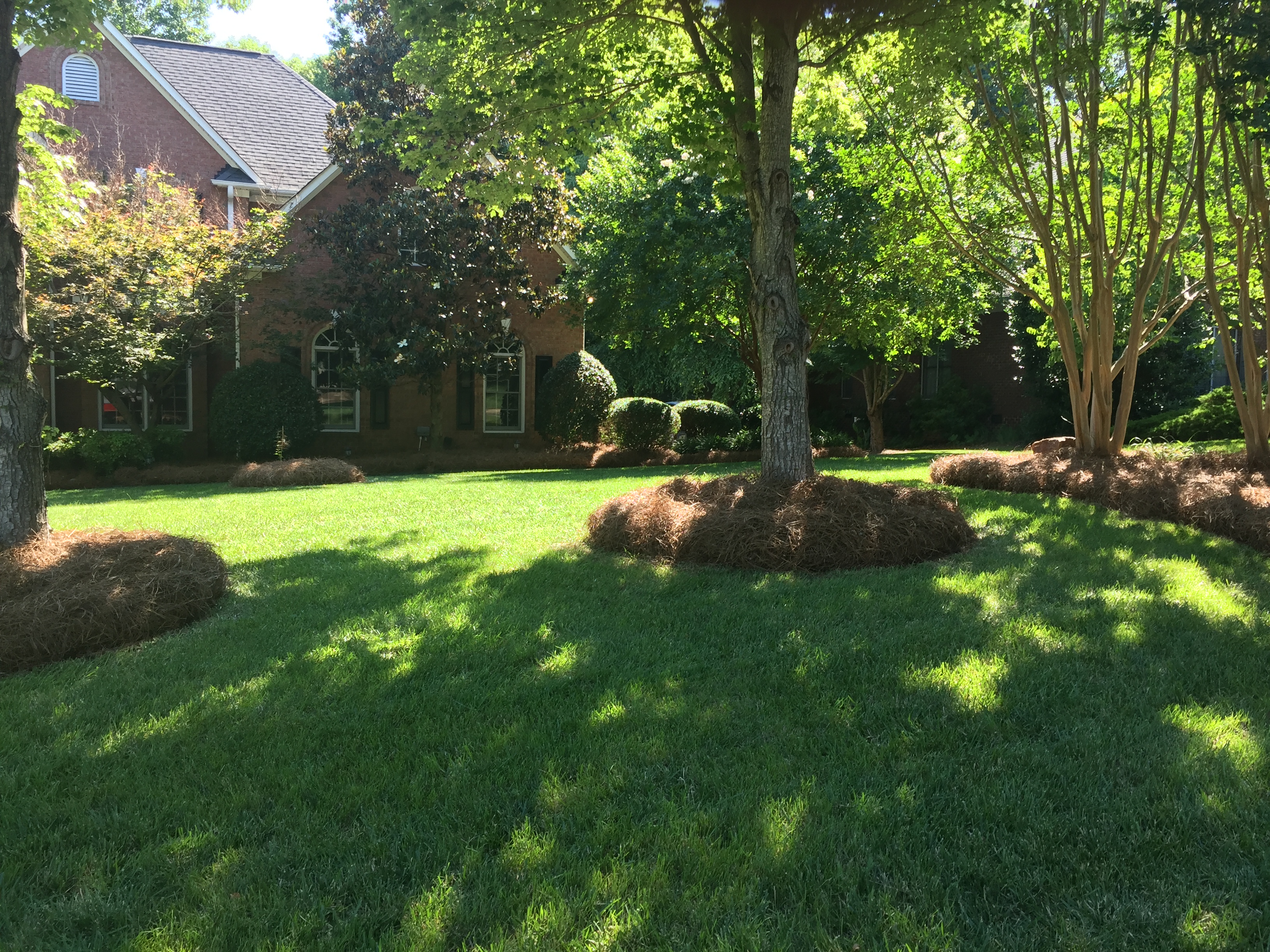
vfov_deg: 48.2
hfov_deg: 61.7
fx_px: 1064
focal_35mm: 29
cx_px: 635
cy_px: 476
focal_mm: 4.15
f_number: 2.2
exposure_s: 1/155
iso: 32
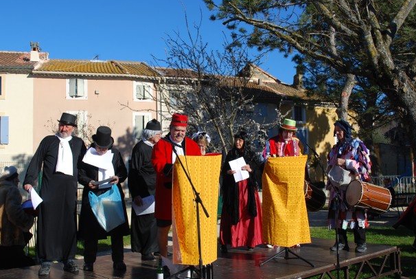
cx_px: 198
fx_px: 440
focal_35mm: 38
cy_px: 139
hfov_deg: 50.6
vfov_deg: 35.2
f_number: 8
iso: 100
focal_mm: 24
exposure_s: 1/250
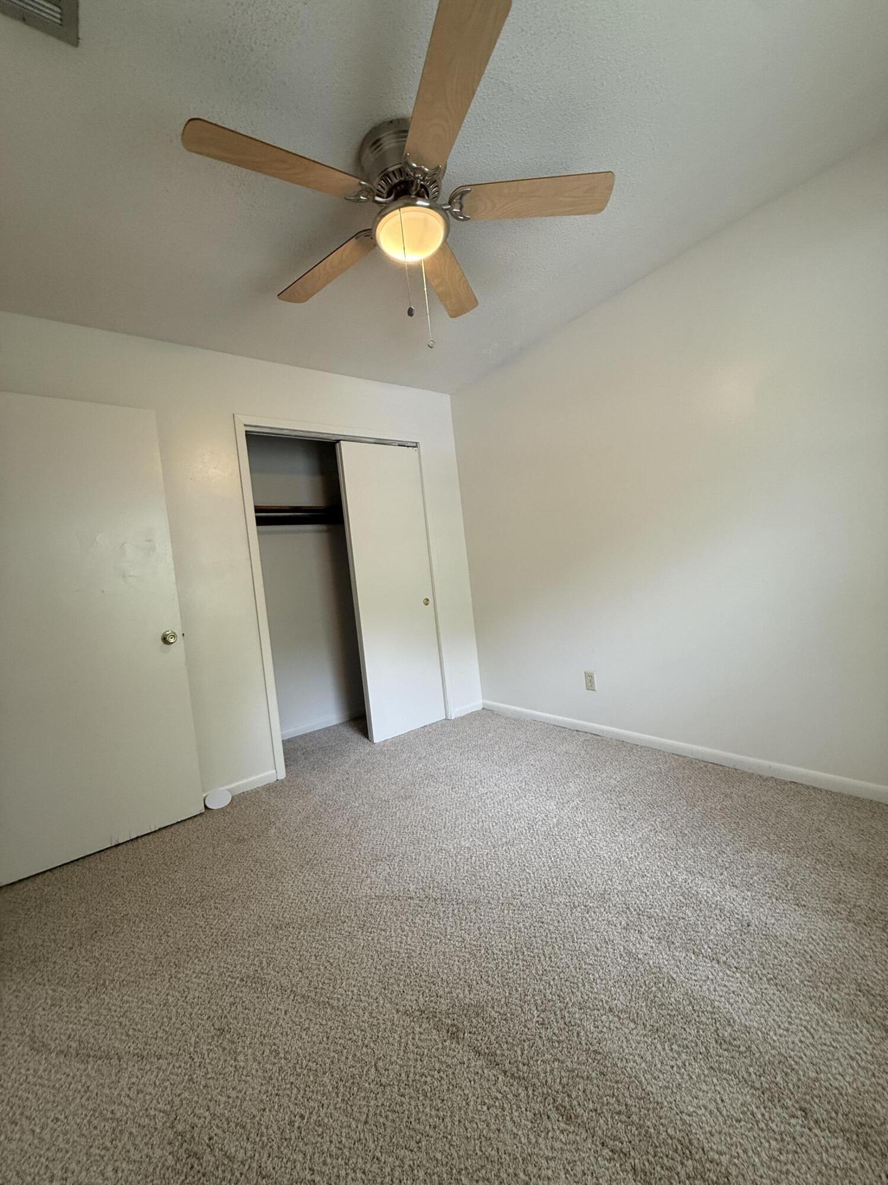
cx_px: 444
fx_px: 479
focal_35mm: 14
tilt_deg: -1.7
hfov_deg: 85.7
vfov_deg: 102.1
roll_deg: +6.3
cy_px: 592
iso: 320
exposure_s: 1/120
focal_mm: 2.22
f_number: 2.2
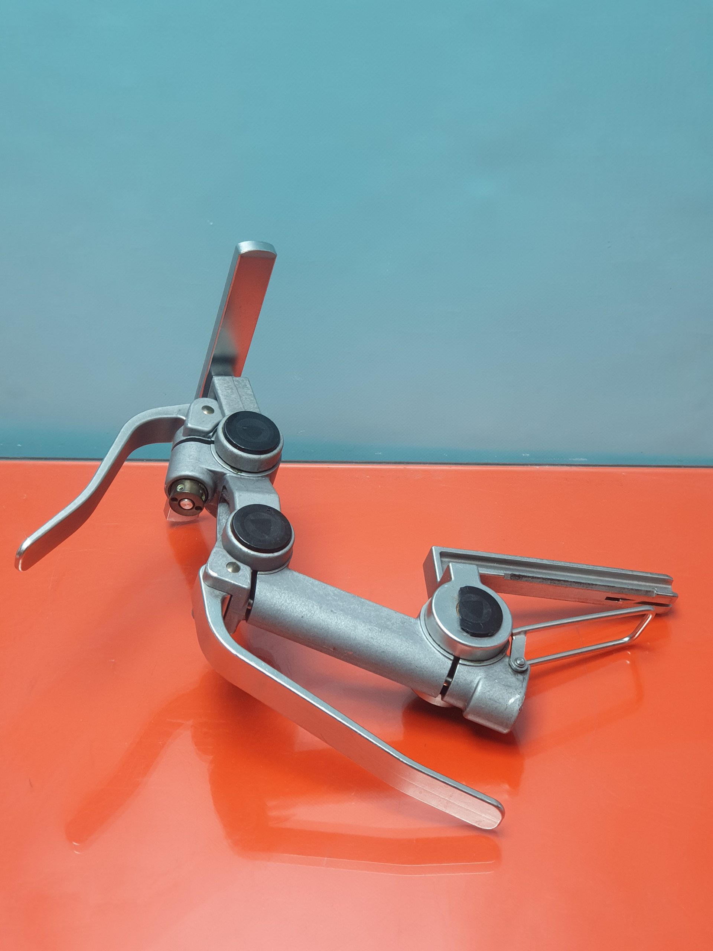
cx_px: 356
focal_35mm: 52
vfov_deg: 36.8
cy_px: 476
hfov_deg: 28.0
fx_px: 1428
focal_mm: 6
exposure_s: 1/33
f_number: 2.4
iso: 100
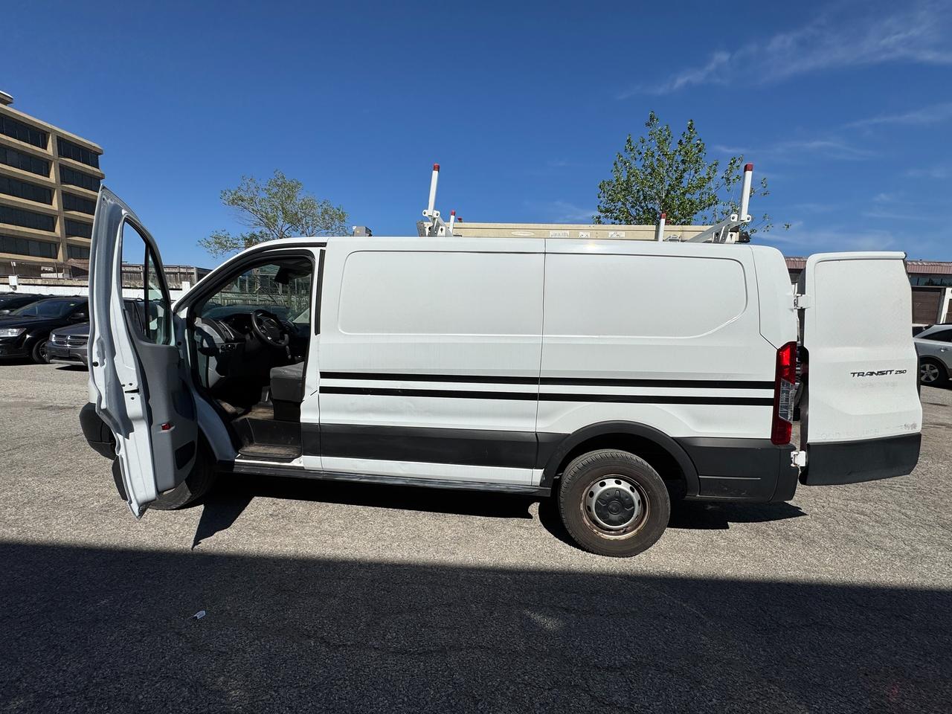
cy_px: 357
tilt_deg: -7.3
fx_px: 385
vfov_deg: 85.7
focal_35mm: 14
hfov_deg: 102.1
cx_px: 476
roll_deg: -1.5
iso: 32
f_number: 2.2
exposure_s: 1/4367
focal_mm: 2.22
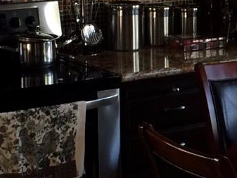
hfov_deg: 15.0
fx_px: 884
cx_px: 232
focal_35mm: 129
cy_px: 51
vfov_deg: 11.5
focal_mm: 4.15
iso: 64
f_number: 2.2
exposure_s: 1/30
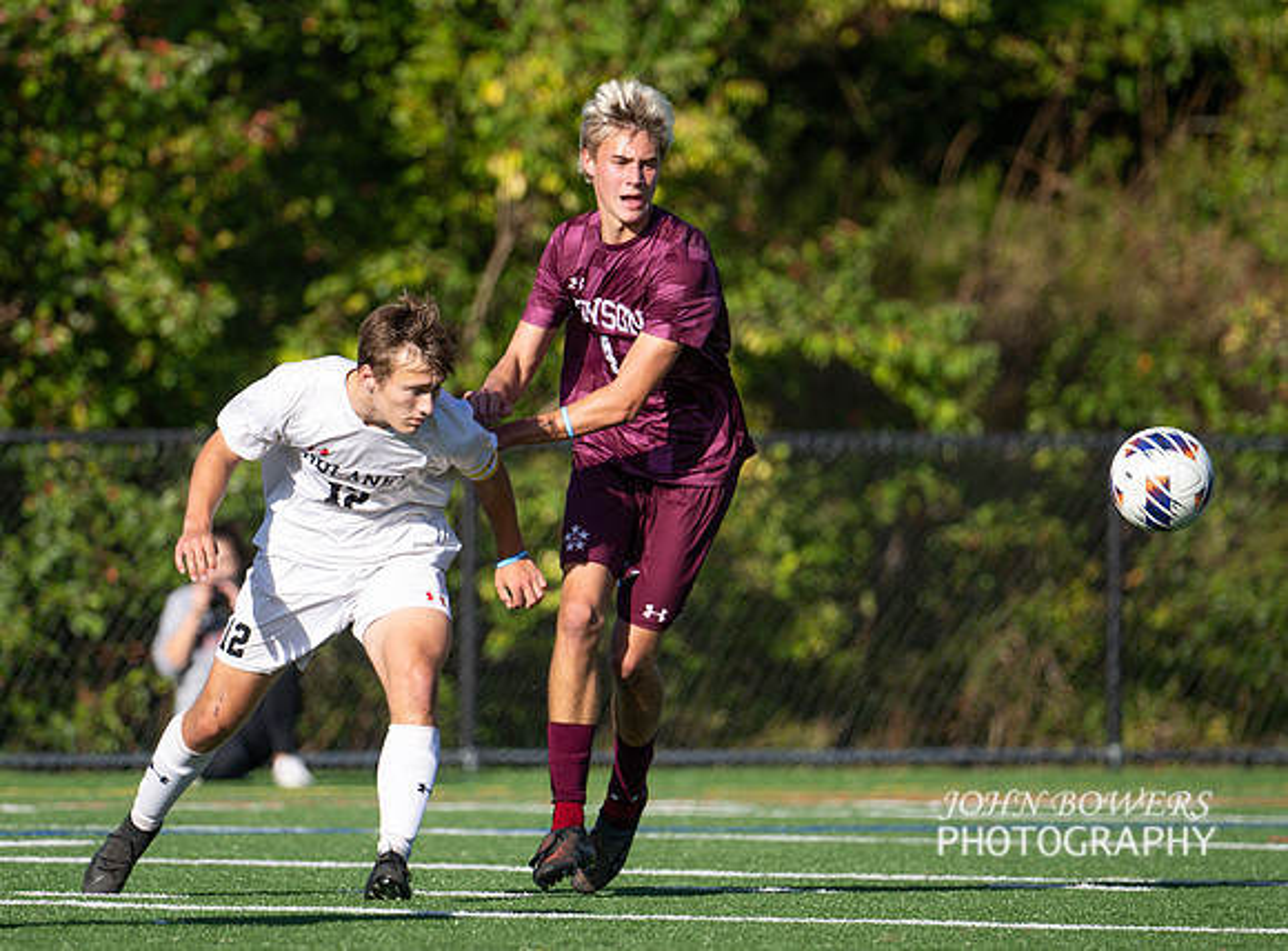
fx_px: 22810
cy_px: 434
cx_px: 541
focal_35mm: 617
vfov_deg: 2.4
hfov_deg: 3.2
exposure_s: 1/2500
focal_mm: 400
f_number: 4.5
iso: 200
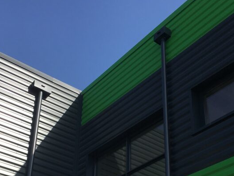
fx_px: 379
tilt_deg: +27.6
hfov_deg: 34.3
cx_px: 103
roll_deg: -3.2
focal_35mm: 56
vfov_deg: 25.2
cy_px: 165
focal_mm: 4.15
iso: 25
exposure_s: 1/1748
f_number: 2.2
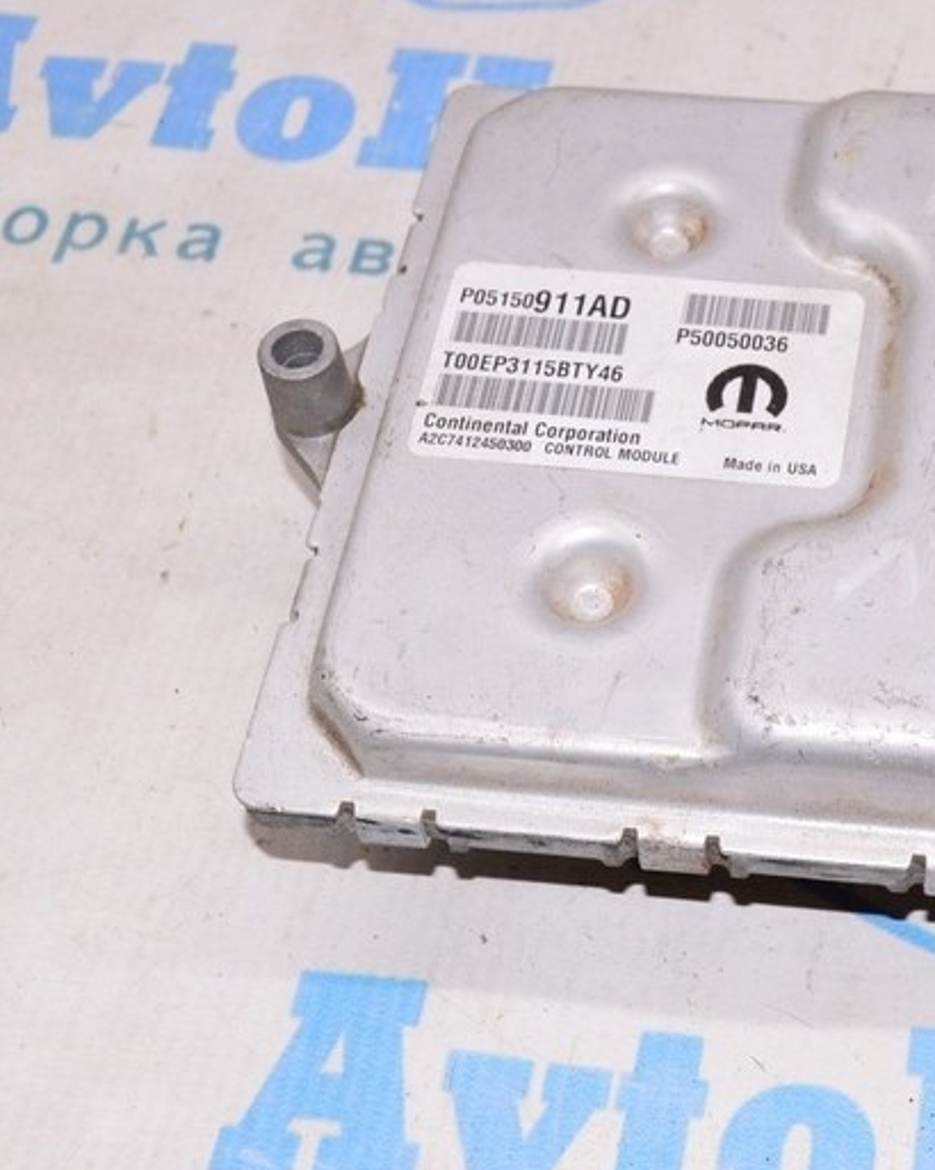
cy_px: 425
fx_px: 2527
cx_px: 978
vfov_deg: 26.0
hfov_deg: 20.2
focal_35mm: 73
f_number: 8
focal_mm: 26
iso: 1600
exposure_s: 1/160
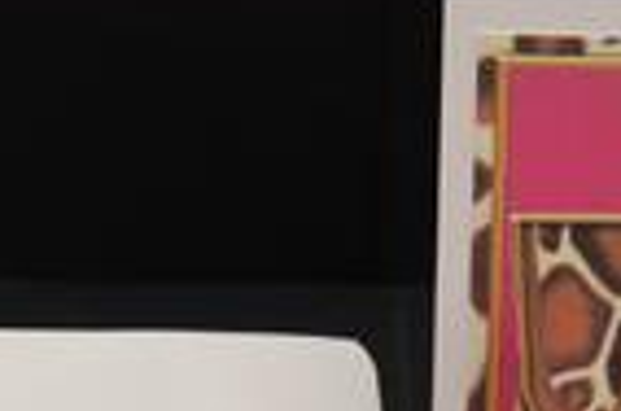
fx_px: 2867
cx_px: 383
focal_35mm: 167
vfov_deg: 8.1
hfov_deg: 12.4
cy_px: 457
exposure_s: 1/100
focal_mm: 35
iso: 400
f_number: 5
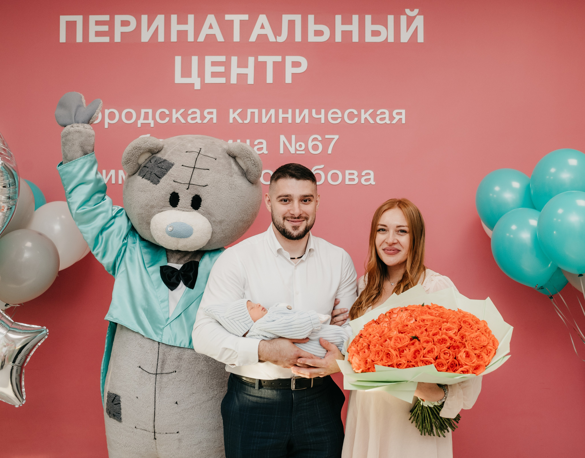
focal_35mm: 40
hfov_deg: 45.8
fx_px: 692
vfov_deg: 36.6
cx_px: 315
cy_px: 228
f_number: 4
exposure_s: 1/160
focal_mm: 35
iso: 640
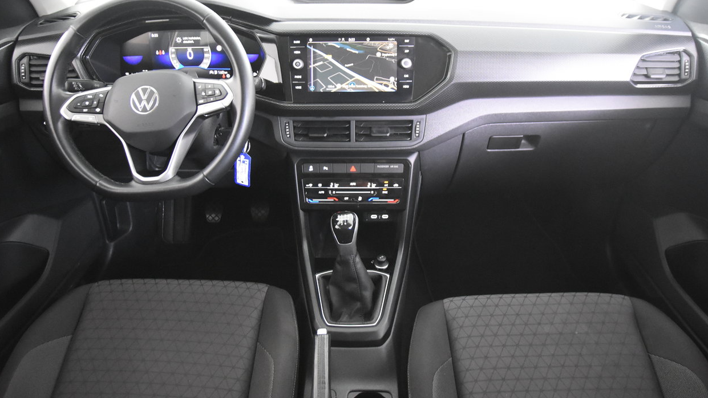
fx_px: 517
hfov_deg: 68.8
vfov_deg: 42.0
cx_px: 359
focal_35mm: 28
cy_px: 163
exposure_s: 1/25
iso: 5600
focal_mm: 17
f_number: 2.8
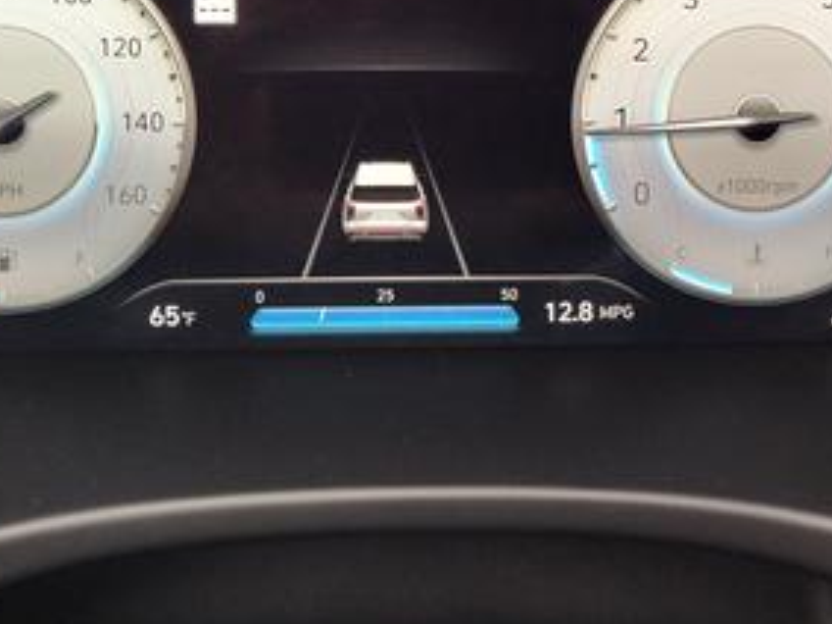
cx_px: 379
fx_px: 1249
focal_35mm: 52
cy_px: 94
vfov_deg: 27.3
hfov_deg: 36.8
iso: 434
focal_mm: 5.56
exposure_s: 1/120
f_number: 1.88
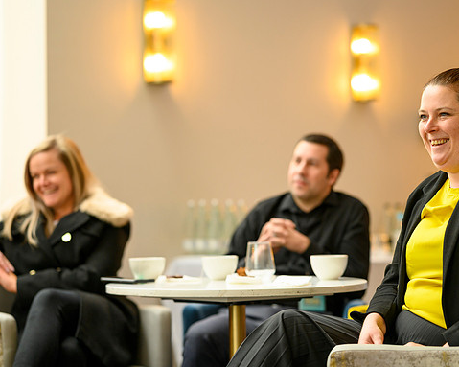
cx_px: 241
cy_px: 184
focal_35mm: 97
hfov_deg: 19.8
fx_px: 1317
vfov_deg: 15.9
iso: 640
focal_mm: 85
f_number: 2.2
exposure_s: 1/200
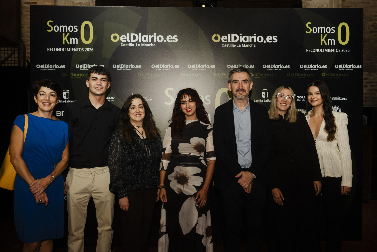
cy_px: 116
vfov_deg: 38.1
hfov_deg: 54.7
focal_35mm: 35
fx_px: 364
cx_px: 201
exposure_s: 1/160
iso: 800
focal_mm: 32
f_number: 4
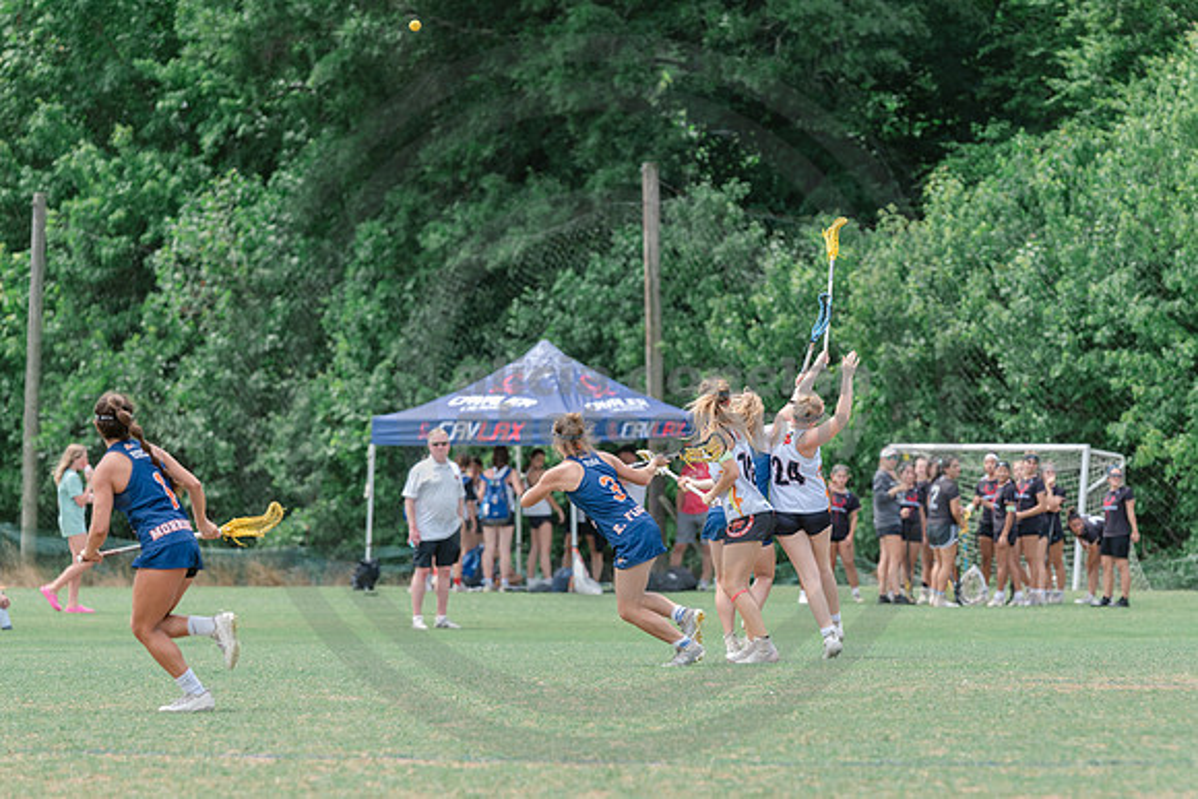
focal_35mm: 273
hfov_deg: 7.5
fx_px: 9091
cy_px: 524
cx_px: 810
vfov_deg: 5.0
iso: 250
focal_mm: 200
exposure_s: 1/1000
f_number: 4
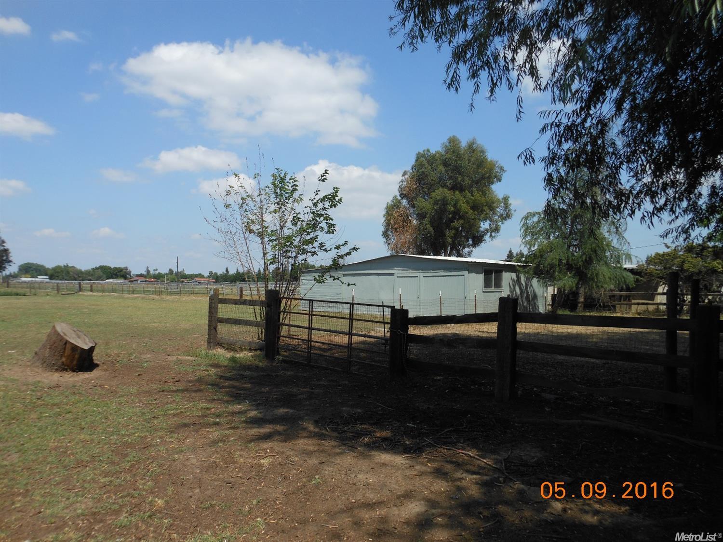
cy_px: 271
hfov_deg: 69.4
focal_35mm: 25
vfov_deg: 54.9
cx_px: 362
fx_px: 522
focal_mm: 4.5
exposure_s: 1/1250
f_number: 3.2
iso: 80
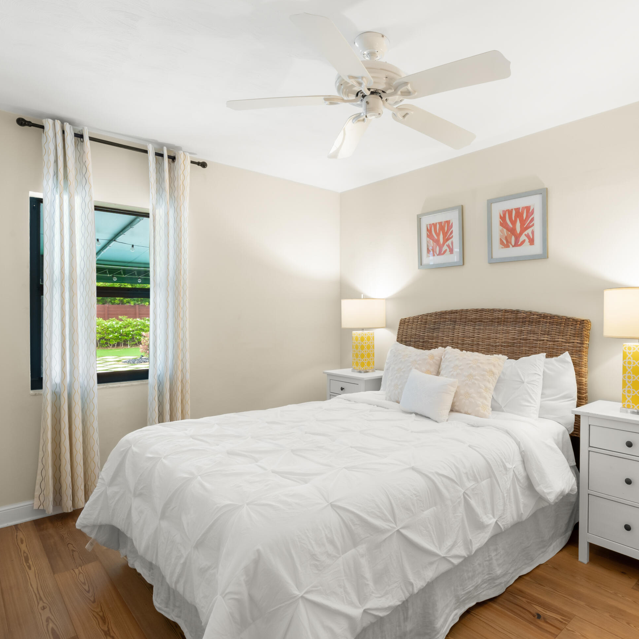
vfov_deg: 72.1
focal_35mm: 21
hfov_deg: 70.6
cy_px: 315
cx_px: 410
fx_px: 439
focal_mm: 16
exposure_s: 1/20
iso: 500
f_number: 11
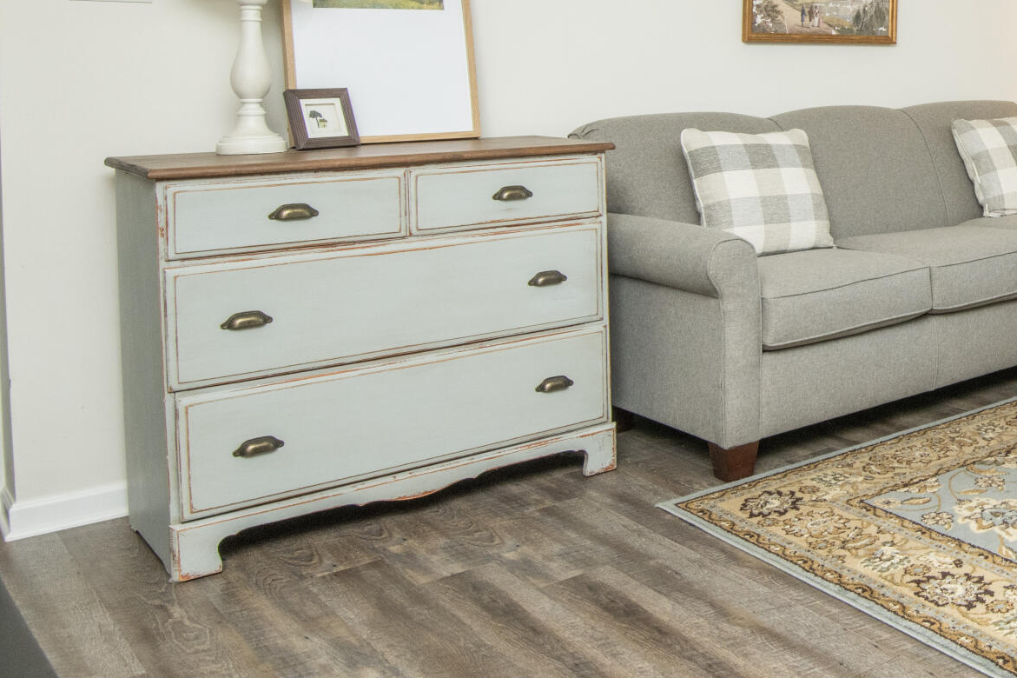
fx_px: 1158
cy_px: 78
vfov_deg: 31.2
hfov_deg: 39.6
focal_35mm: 41
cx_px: 1093
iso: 400
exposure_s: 1/250
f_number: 9
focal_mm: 16
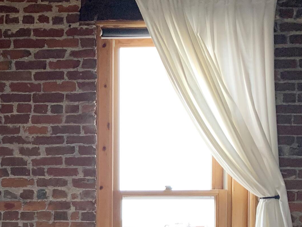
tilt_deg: -0.7
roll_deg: -0.9
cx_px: -121
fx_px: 637
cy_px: 241
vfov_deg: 19.4
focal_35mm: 73
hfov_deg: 22.8
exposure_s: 1/60
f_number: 1.8
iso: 200
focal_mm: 4.25
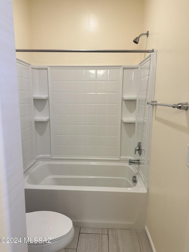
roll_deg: -0.5
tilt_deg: -10.2
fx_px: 175
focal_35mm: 24
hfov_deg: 56.8
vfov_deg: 71.6
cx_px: 94
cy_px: 126
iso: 100
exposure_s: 1/120
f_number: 1.78
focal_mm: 6.86
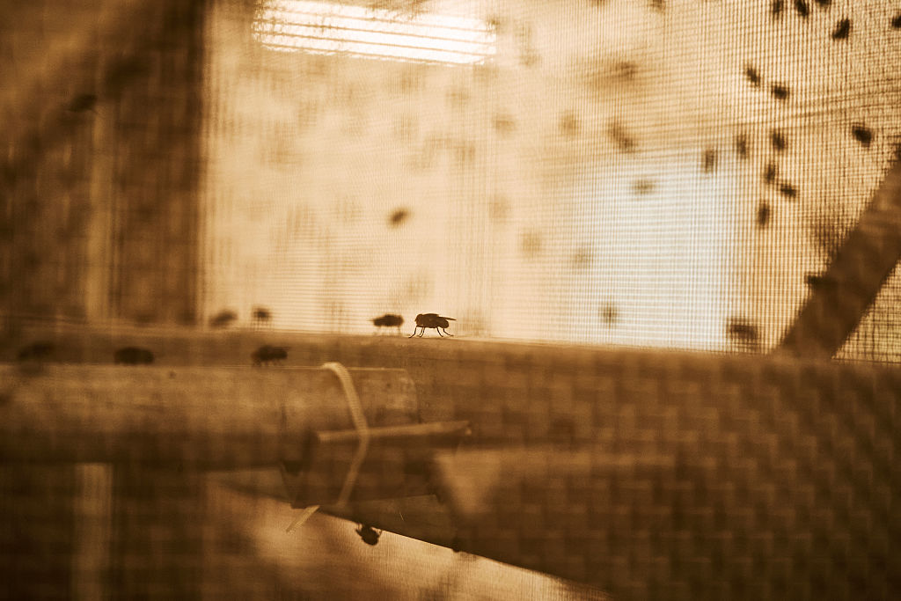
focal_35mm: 75
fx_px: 1877
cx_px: 450
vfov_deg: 18.2
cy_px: 300
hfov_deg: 27.0
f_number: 2.8
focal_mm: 50
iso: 640
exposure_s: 1/200
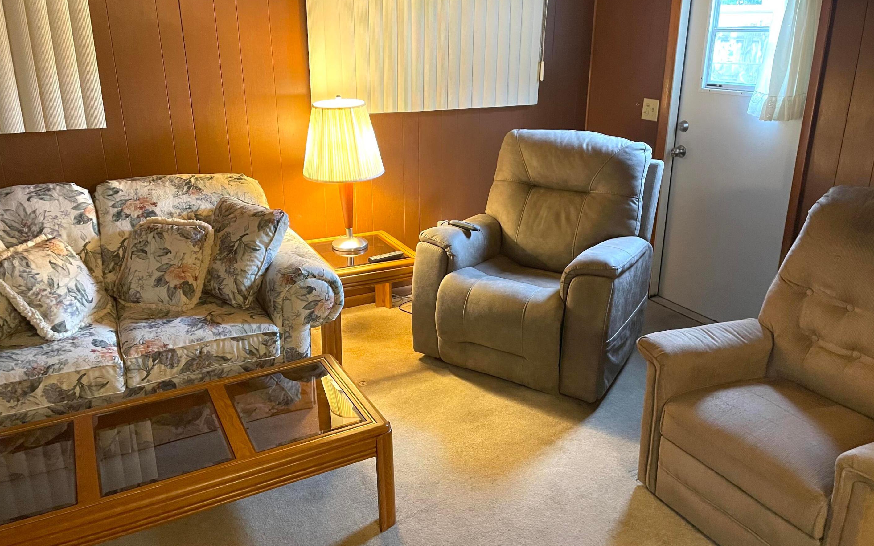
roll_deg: -1.6
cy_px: 250
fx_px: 667
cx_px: 435
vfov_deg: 44.5
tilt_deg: -18.8
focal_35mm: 28
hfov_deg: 66.5
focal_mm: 4.2
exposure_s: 1/60
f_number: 1.6
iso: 400
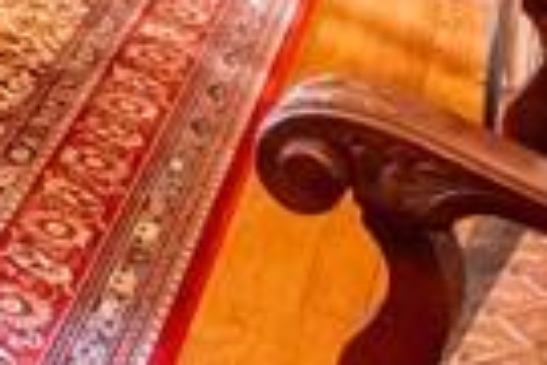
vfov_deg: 12.2
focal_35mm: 89
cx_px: -381
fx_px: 1352
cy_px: -521
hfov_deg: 18.7
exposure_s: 1/30
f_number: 5.6
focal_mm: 10
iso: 3200
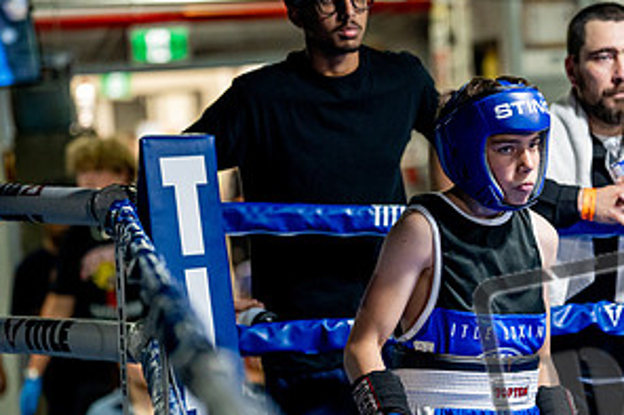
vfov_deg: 8.8
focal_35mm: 155
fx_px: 2685
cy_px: 315
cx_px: 479
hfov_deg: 13.2
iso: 3200
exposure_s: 1/800
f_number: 2
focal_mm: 79
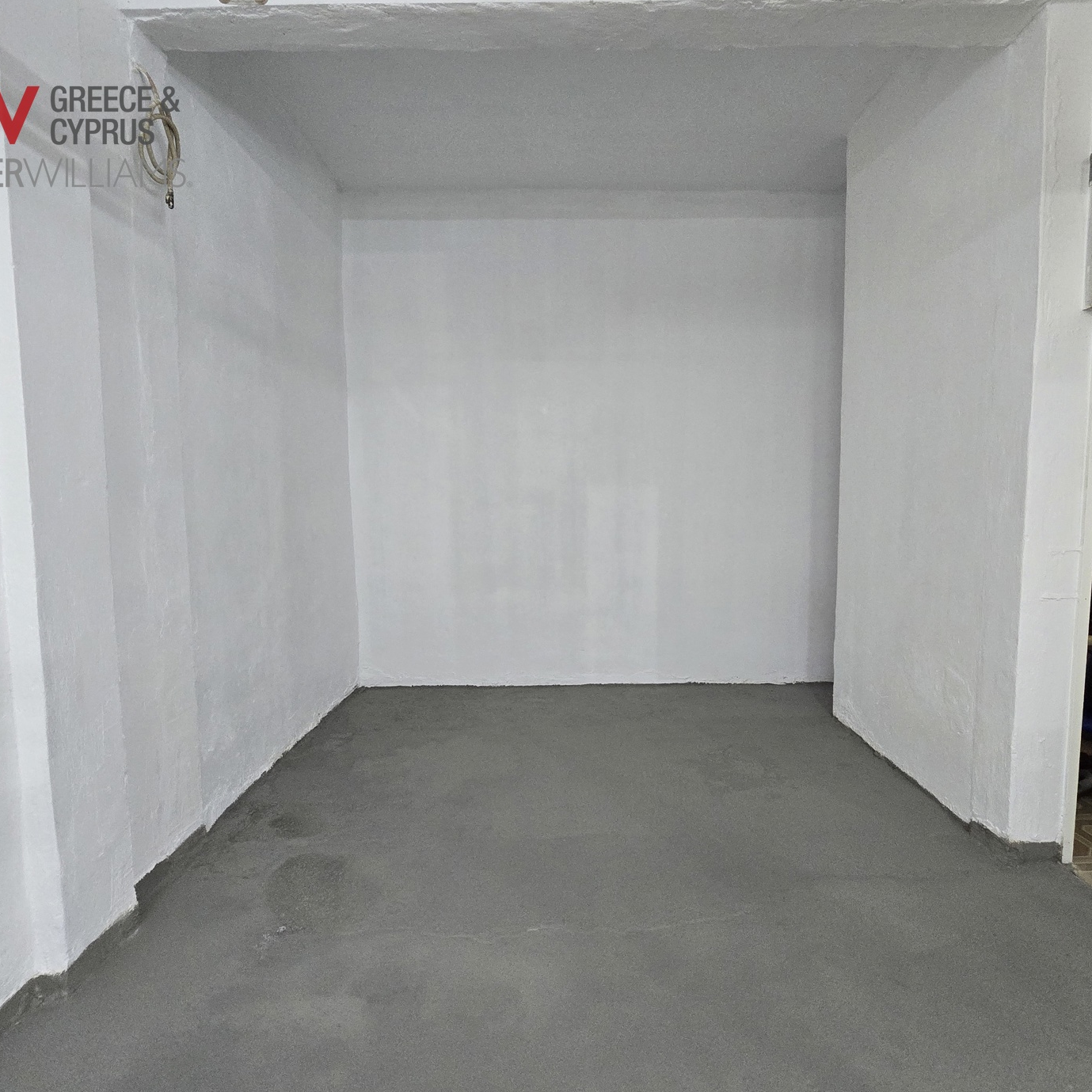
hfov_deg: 87.3
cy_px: 538
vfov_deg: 87.4
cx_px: 580
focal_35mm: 16
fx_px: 571
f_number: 2.2
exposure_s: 1/50
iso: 500
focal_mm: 2.2
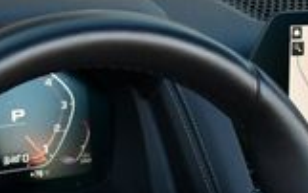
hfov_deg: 14.3
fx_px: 1227
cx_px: 138
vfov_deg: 8.7
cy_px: 313
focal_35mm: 146
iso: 400
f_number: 3.5
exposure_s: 1/250
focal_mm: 18
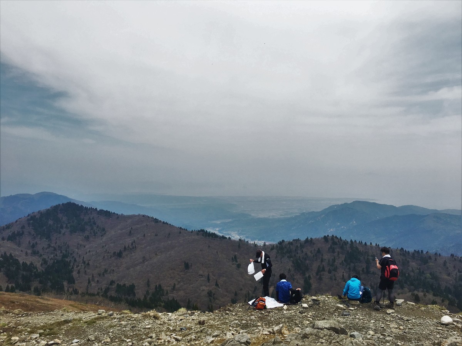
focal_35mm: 29
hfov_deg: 61.7
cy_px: 173
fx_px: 387
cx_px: 231
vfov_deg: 48.2
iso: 25
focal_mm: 4.15
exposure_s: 1/3077
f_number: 2.2
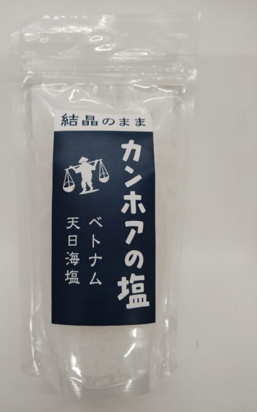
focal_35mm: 25
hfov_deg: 48.9
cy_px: 208
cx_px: 99
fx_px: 280
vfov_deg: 72.6
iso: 163
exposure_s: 1/120
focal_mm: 5.56
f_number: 1.88
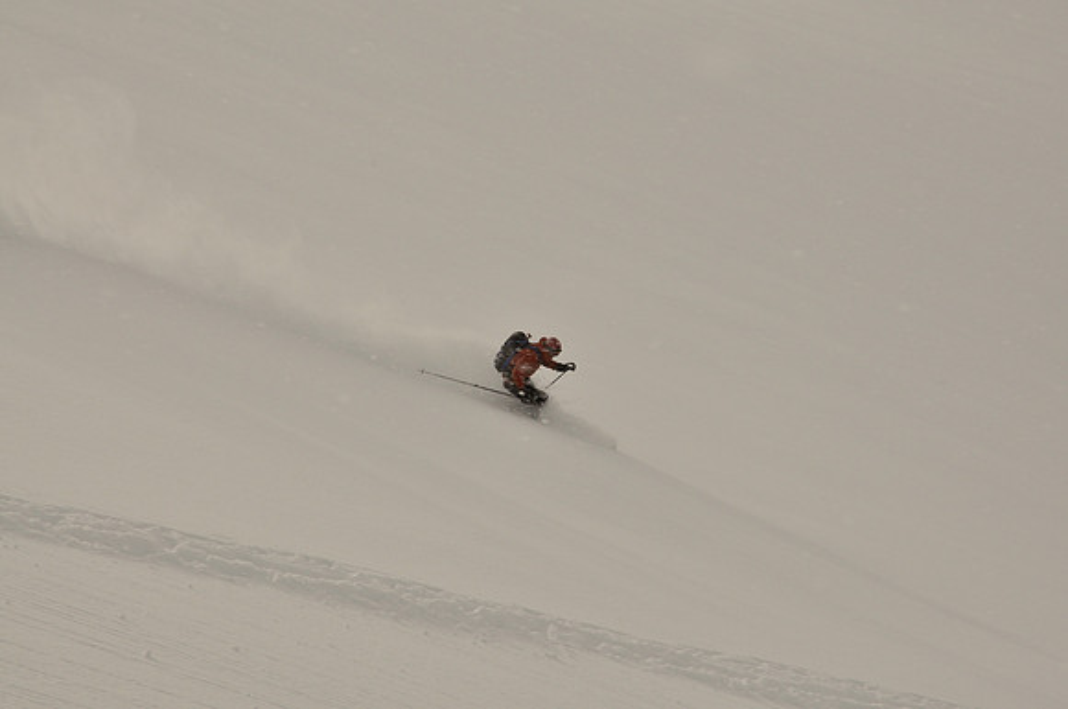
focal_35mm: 128
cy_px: 354
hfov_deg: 16.1
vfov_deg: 10.7
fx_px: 3777
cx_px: 534
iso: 250
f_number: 18
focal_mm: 85
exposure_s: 1/500
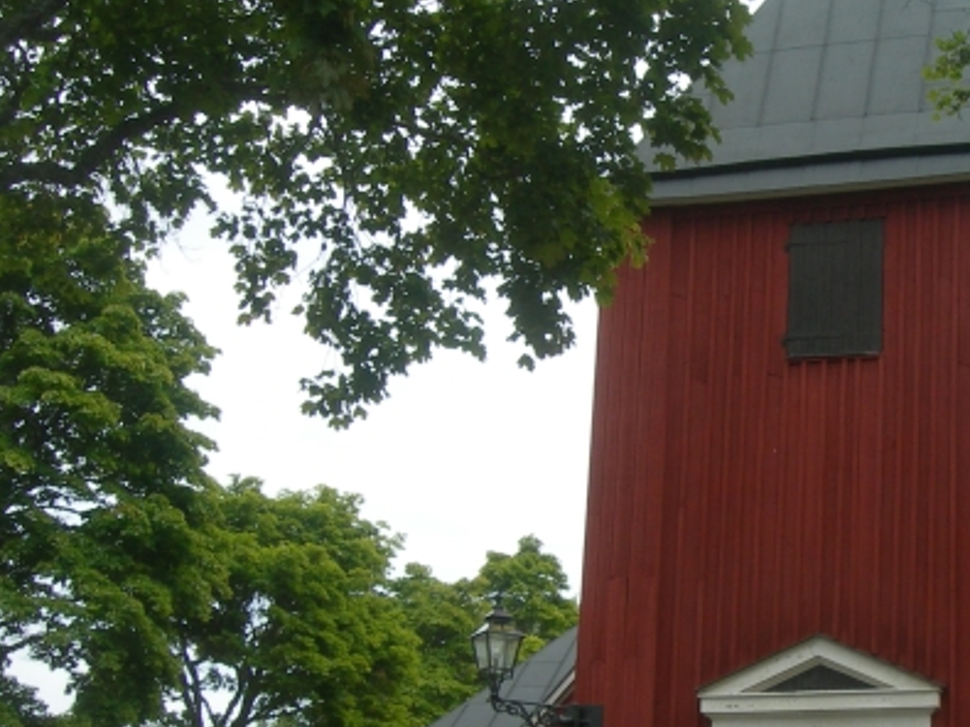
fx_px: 2157
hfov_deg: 24.8
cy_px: 449
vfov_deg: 19.1
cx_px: 818
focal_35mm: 77
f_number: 4.8
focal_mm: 7.8
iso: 50
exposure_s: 1/227
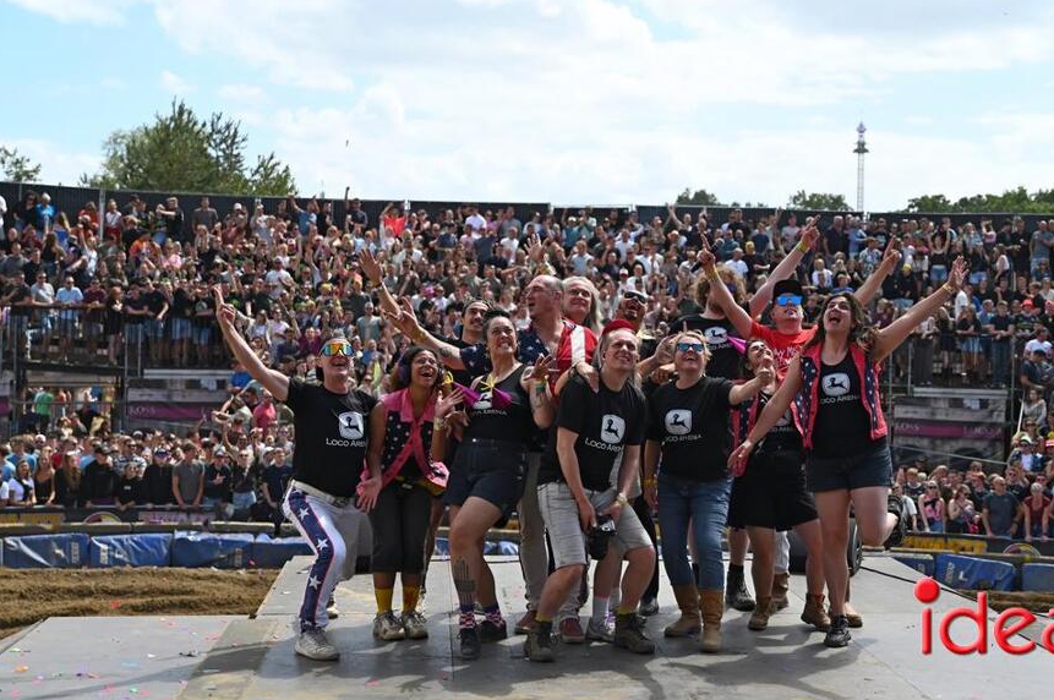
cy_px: 311
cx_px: 600
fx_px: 1550
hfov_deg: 37.5
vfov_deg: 25.4
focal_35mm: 53
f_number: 2.8
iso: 500
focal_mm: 46
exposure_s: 1/8000
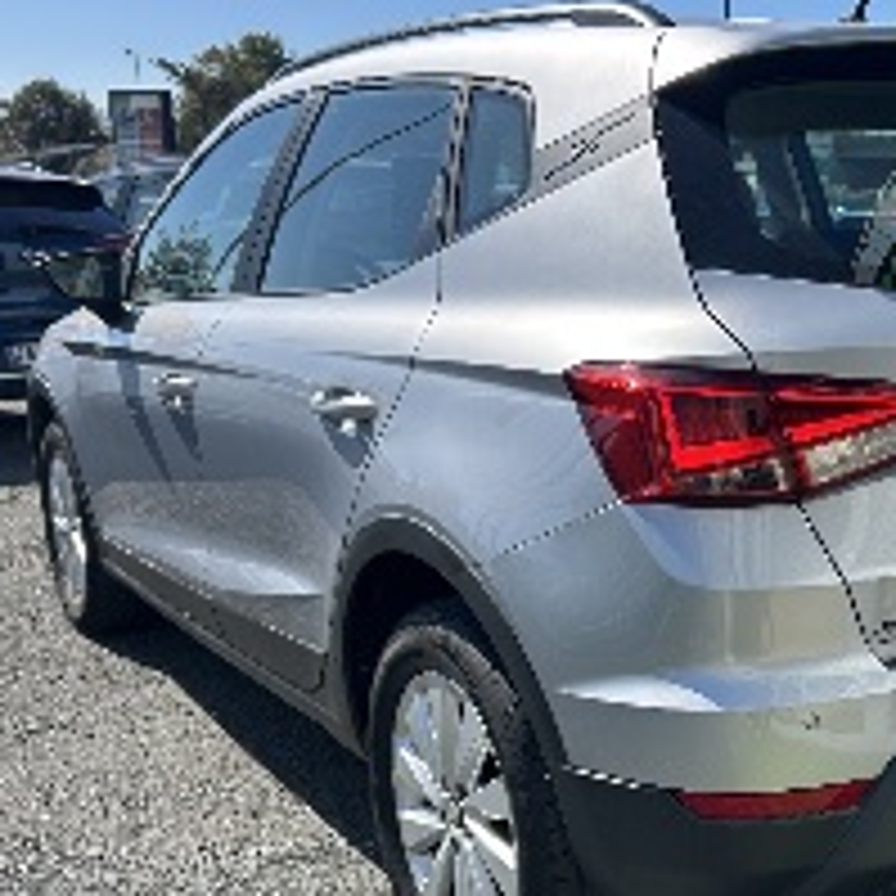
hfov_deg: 33.7
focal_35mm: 48
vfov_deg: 35.2
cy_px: 558
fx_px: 1406
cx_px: 788
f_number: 1.5
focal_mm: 5.7
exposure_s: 1/2994
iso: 50
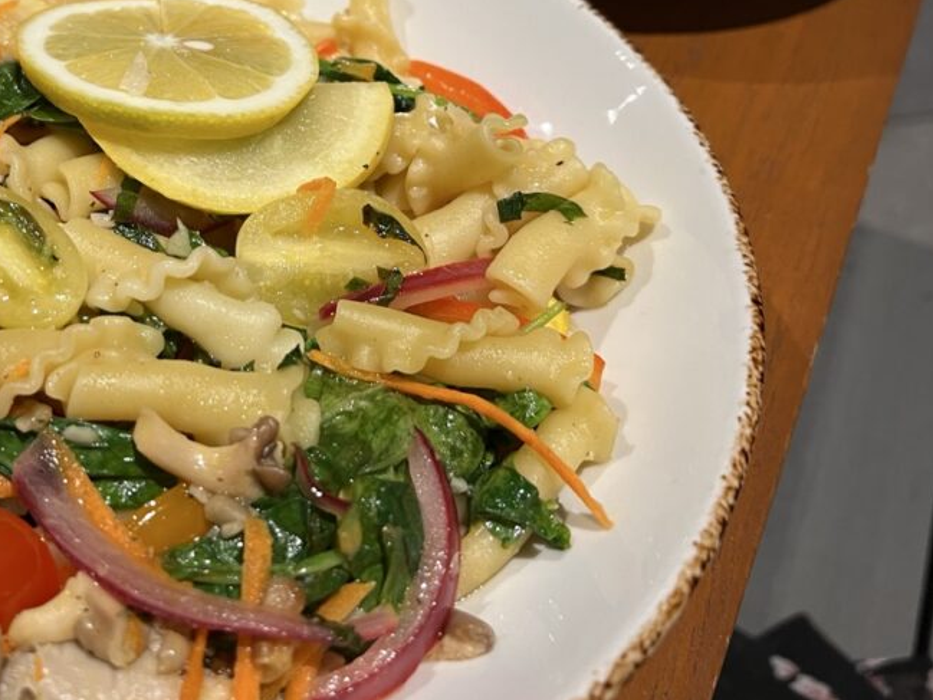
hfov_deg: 44.6
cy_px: 152
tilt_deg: -41.9
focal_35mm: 41
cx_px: 262
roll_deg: -4.6
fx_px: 1105
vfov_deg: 34.2
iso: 125
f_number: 1.5
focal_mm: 5.7
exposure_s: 1/60
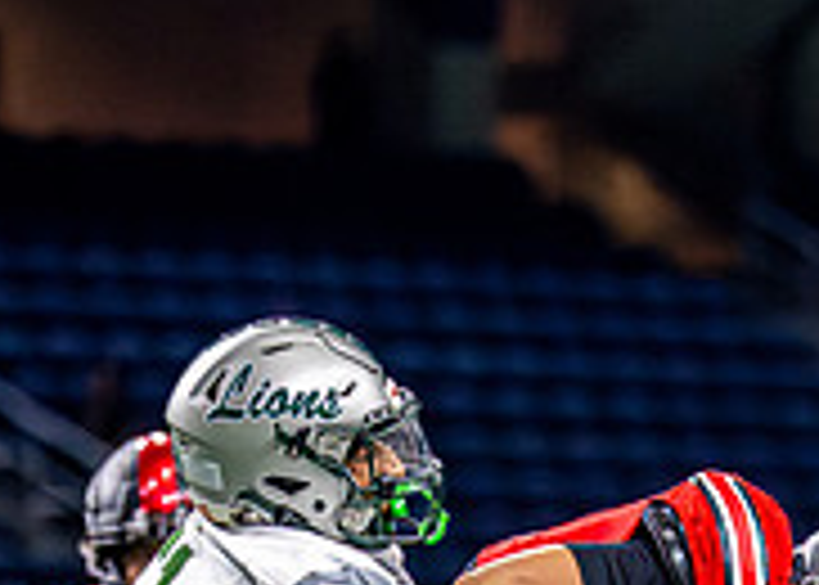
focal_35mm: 604
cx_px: 758
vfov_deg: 2.4
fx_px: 14049
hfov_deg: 3.3
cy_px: 1042
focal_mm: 148
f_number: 2.8
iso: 5000
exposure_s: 1/1600
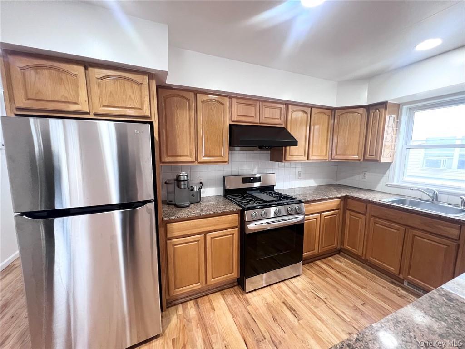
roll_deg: +0.7
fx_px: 175
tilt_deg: -7.4
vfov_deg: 89.9
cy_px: 174
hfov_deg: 106.2
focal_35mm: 13
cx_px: 232
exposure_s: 1/60
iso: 400
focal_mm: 1.57
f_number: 1.8
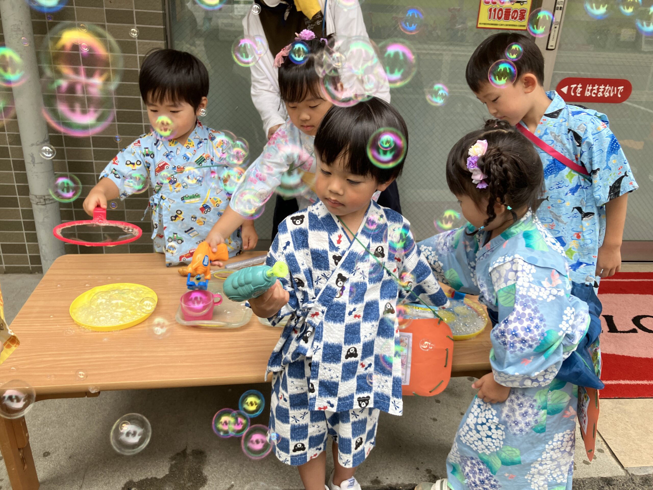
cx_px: 326
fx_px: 528
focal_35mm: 28
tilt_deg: -21.6
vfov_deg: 49.7
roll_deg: -1.5
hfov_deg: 63.4
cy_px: 245
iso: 25
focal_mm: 3.99
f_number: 1.8
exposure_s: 1/162
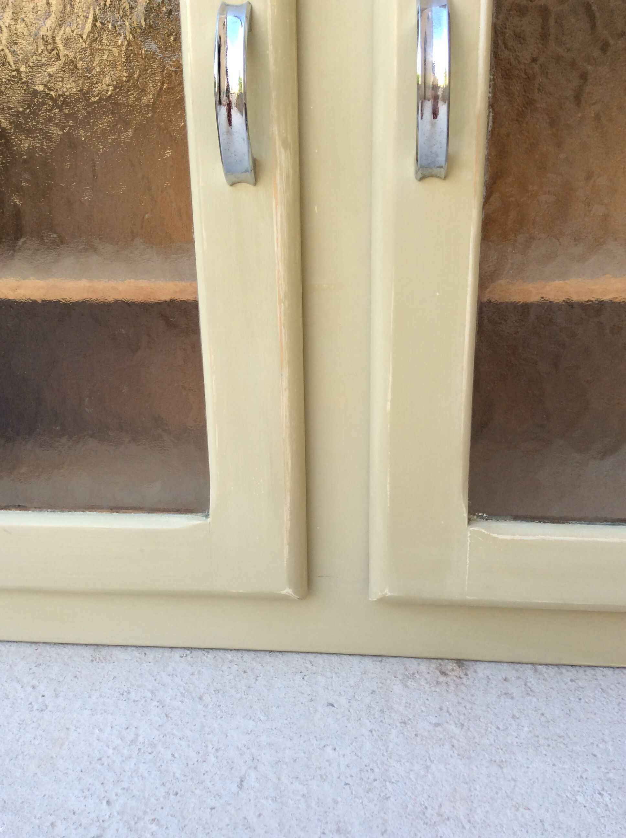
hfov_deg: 44.1
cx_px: 313
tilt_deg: -15.1
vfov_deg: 56.9
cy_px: 419
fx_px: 774
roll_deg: +0.7
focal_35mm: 32
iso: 32
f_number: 2.4
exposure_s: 1/100
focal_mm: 3.3
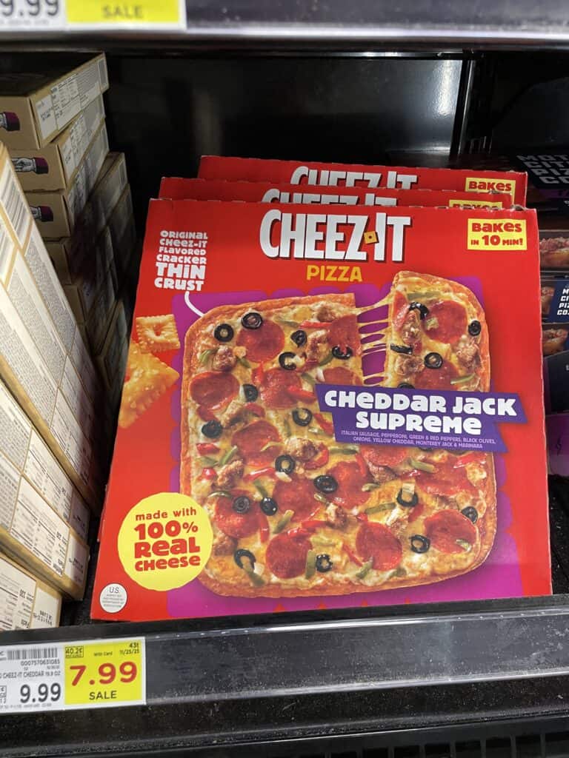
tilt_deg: -31.1
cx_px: 284
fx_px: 570
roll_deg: +3.0
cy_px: 379
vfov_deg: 67.3
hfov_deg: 53.1
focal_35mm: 26
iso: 125
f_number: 1.6
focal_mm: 4.2
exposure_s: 1/60
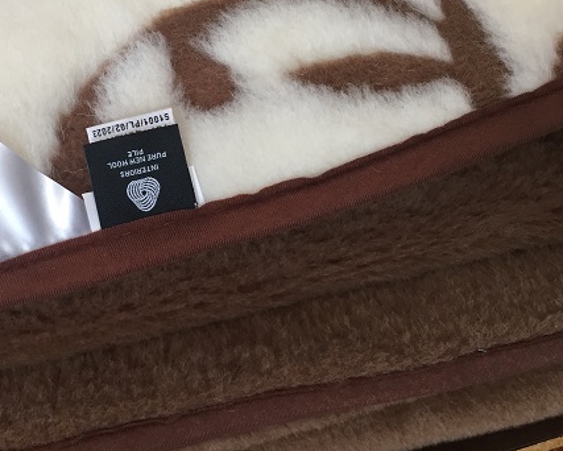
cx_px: 156
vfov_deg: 28.3
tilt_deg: -36.9
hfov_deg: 34.7
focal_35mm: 53
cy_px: 125
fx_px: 884
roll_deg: +0.7
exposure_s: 1/33
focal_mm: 4.15
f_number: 2.2
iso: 32
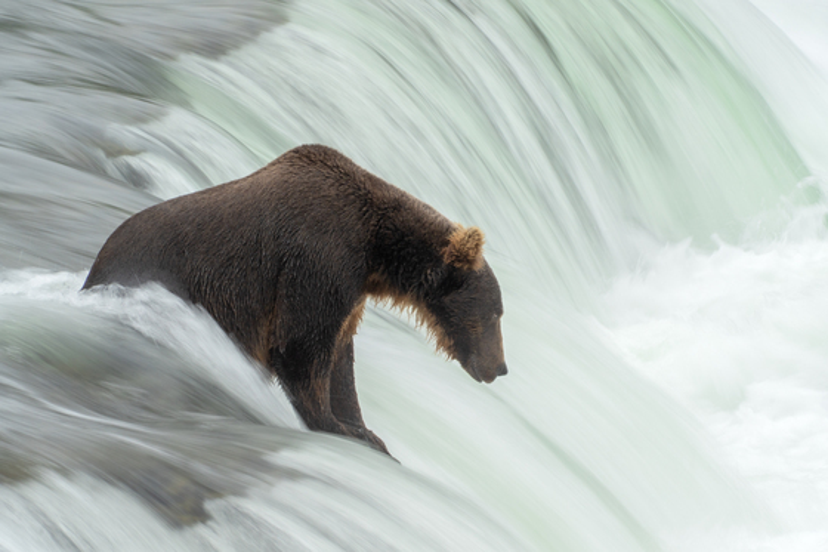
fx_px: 4598
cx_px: 414
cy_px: 276
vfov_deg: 6.9
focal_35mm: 200
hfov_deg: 10.3
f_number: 18
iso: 100
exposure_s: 1/15
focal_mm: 200
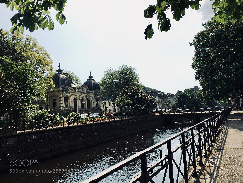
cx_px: 122
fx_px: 204
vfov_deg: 48.2
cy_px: 92
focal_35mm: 29
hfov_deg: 61.7
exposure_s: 1/1972
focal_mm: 4.15
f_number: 2.2
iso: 25
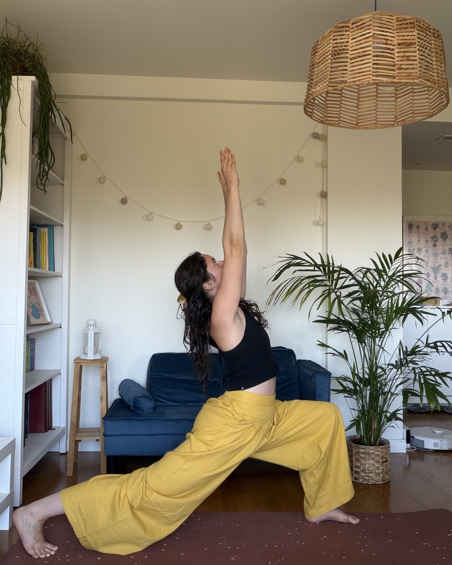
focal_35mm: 32
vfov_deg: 55.7
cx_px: 221
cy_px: 273
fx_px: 535
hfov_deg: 45.8
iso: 80
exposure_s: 1/89
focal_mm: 2.71
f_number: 1.9
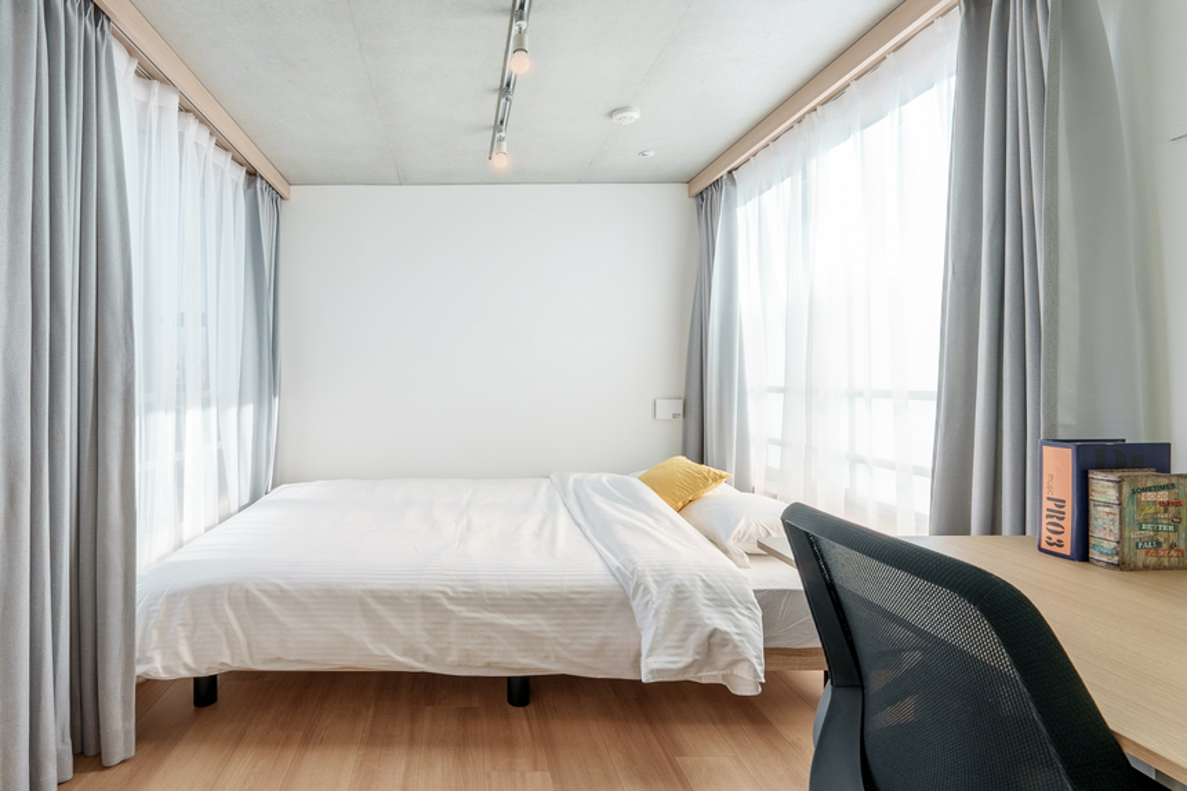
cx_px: 594
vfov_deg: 90.0
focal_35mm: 12
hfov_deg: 112.6
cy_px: 396
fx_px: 396
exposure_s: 1/15
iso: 100
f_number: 11
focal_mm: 12
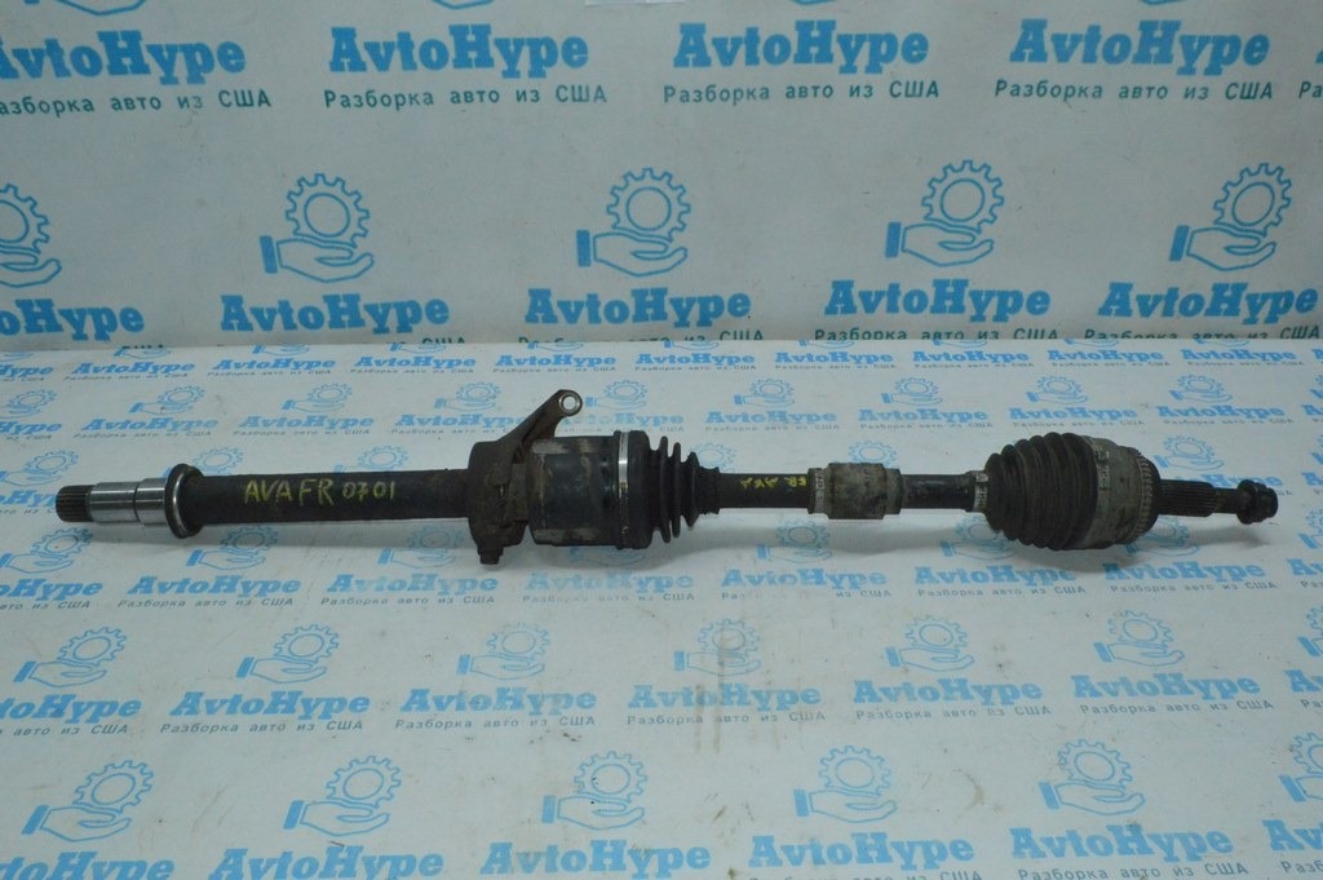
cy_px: 440
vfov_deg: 47.9
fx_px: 991
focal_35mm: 27
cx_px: 662
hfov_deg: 67.4
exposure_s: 1/200
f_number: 16
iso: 5600
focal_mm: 18
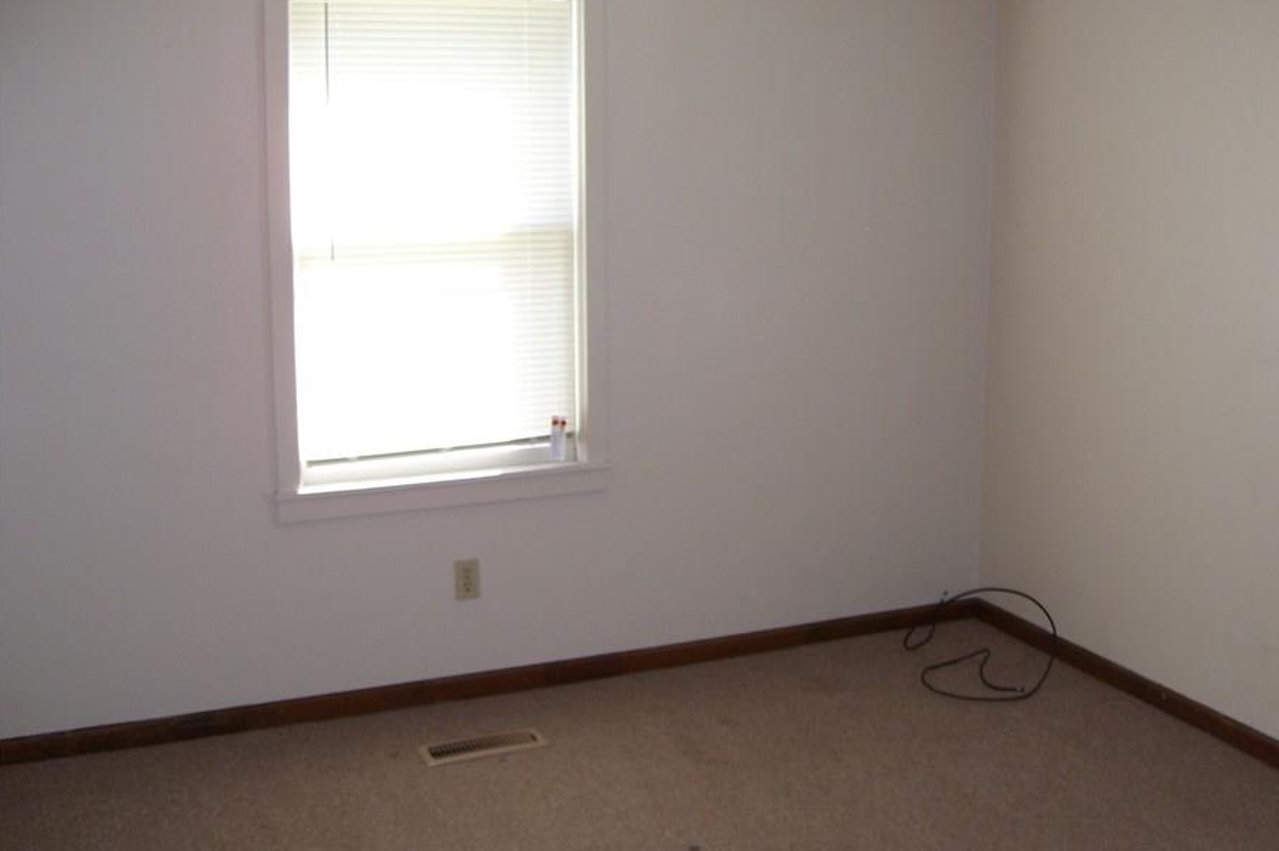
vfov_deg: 31.2
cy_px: 393
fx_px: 1527
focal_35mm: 43
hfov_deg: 45.3
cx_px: 728
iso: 80
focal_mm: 6
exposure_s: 1/60
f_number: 2.7
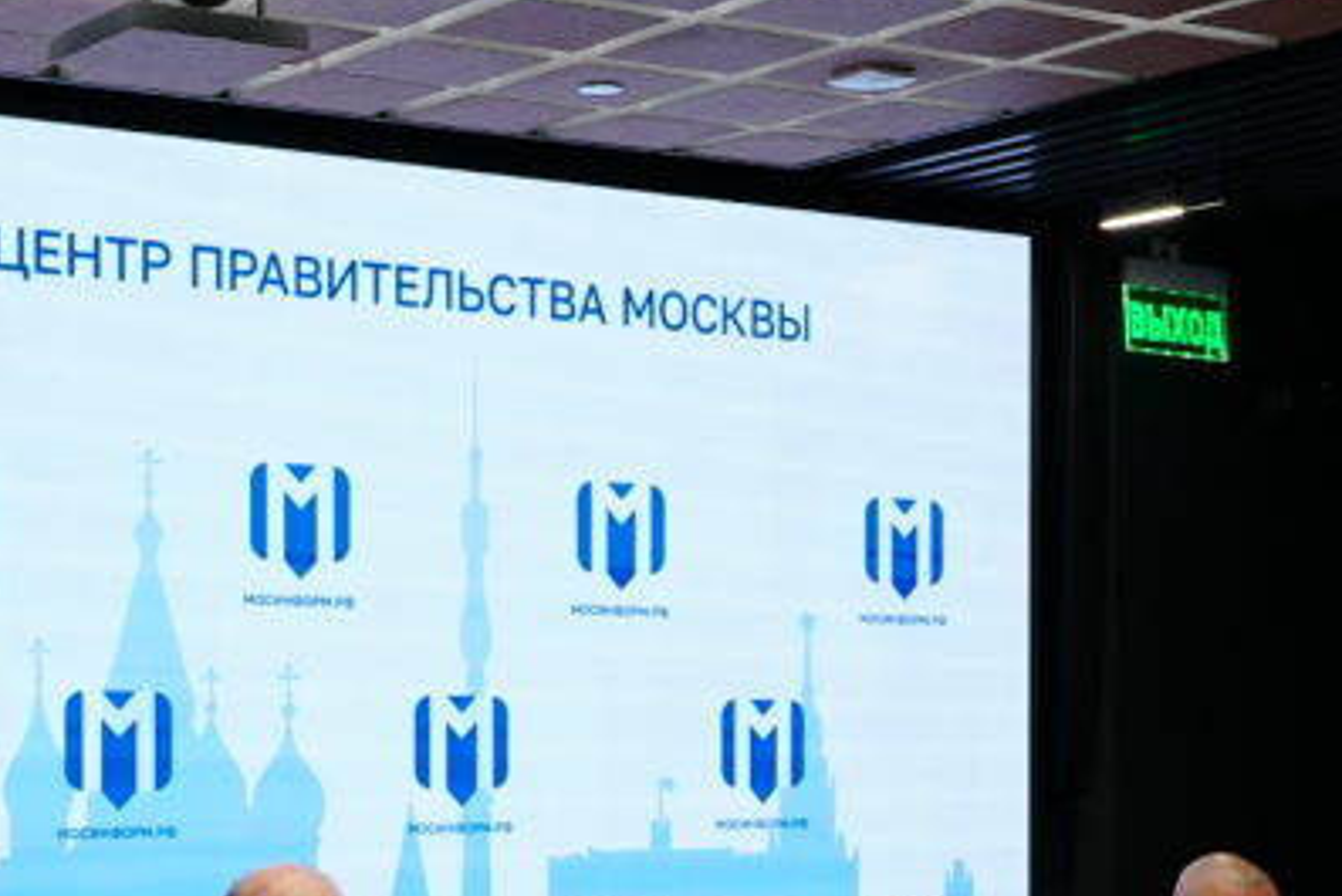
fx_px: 3319
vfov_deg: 15.2
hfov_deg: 22.8
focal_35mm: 89
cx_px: 483
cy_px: 789
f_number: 4.5
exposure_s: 1/125
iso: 1000
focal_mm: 31
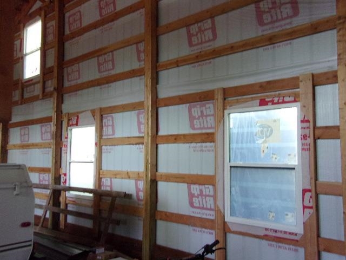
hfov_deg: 54.0
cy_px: 130
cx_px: 173
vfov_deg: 41.8
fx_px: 340
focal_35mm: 34
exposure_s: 1/34
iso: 400
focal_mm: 6.1
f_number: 3.3
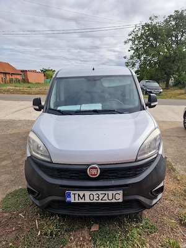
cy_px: 124
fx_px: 165
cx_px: 93
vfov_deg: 73.9
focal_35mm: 23
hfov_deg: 58.9
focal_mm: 5.4
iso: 50
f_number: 1.8
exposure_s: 1/2000
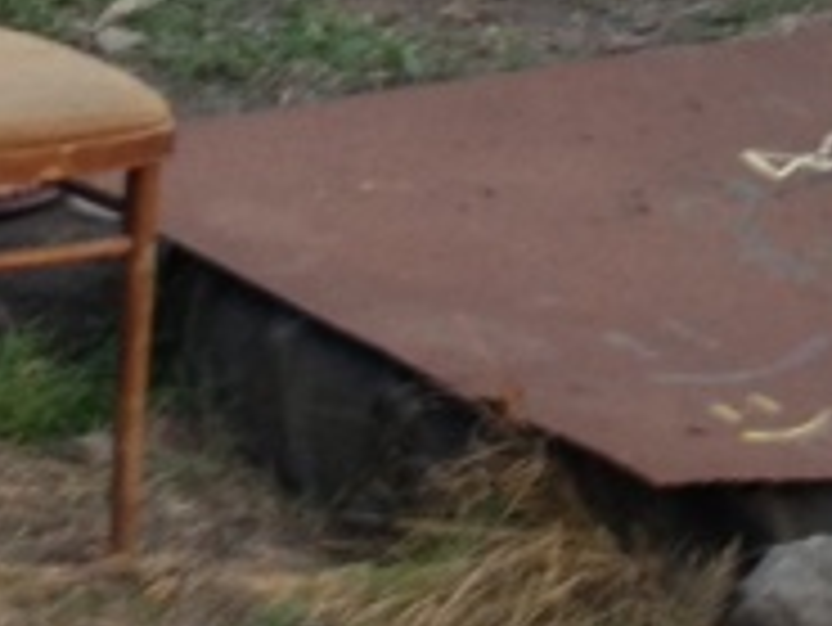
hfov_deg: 8.9
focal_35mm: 221
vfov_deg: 6.5
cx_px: 598
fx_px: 5315
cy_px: -734
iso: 80
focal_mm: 4.28
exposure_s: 1/20
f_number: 2.4
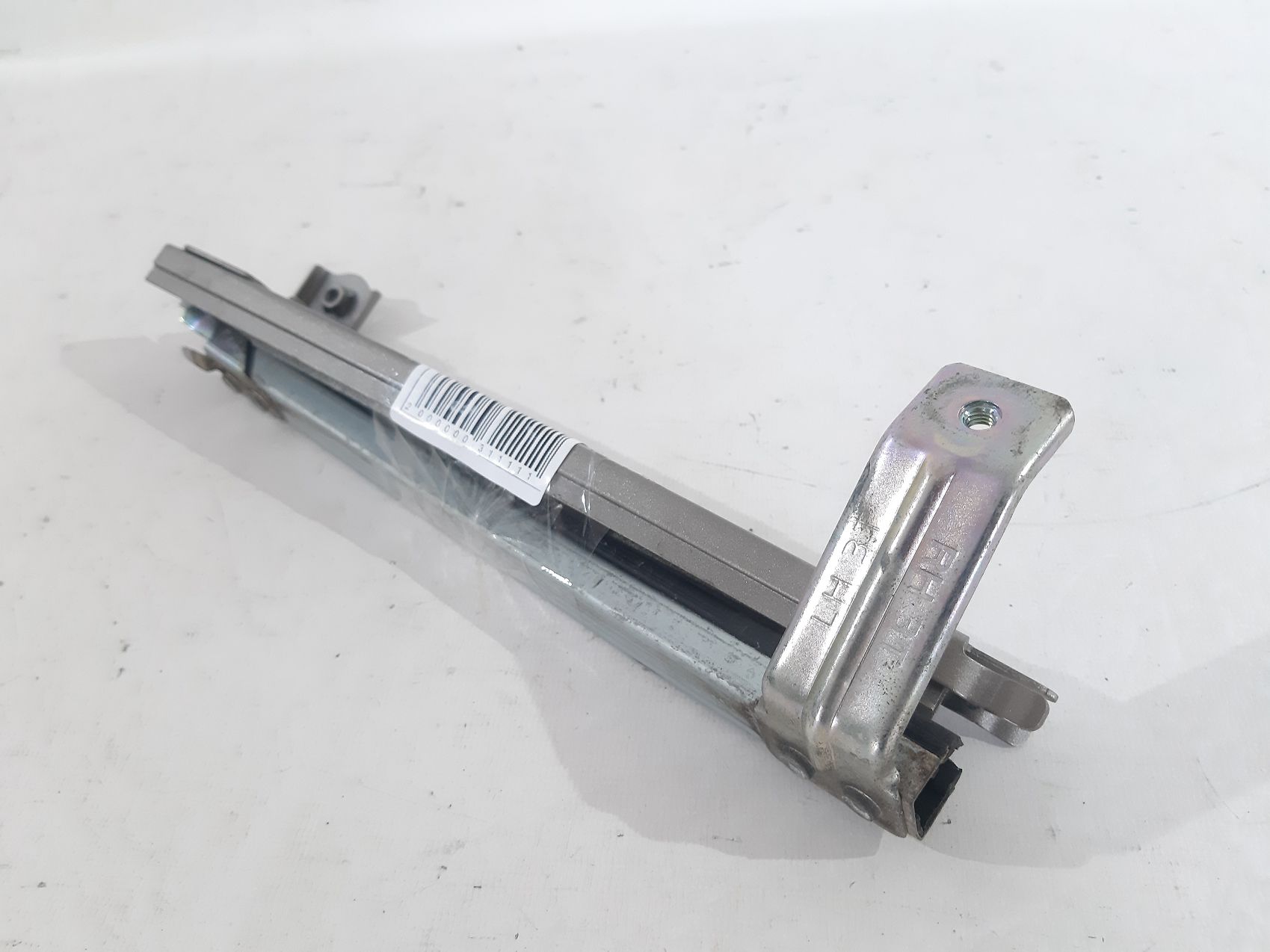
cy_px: 476
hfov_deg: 65.3
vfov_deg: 51.3
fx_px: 991
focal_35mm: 27
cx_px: 635
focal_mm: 3.93
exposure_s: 1/50
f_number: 1.7
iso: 125
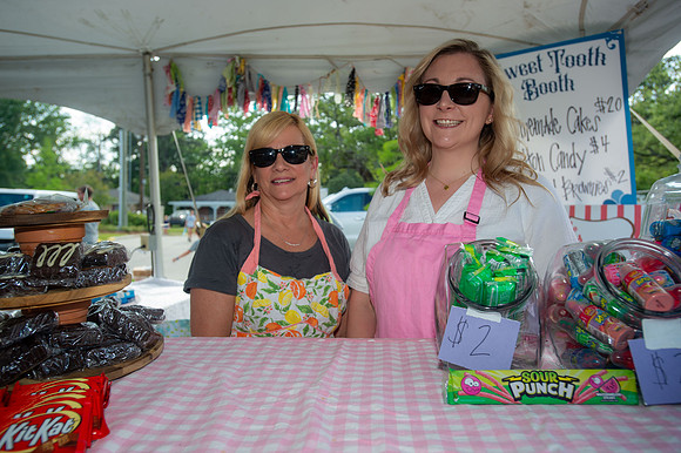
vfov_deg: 46.4
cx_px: 340
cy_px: 226
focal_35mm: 28
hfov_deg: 65.5
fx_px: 529
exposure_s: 1/100
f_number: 5
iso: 100
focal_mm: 28
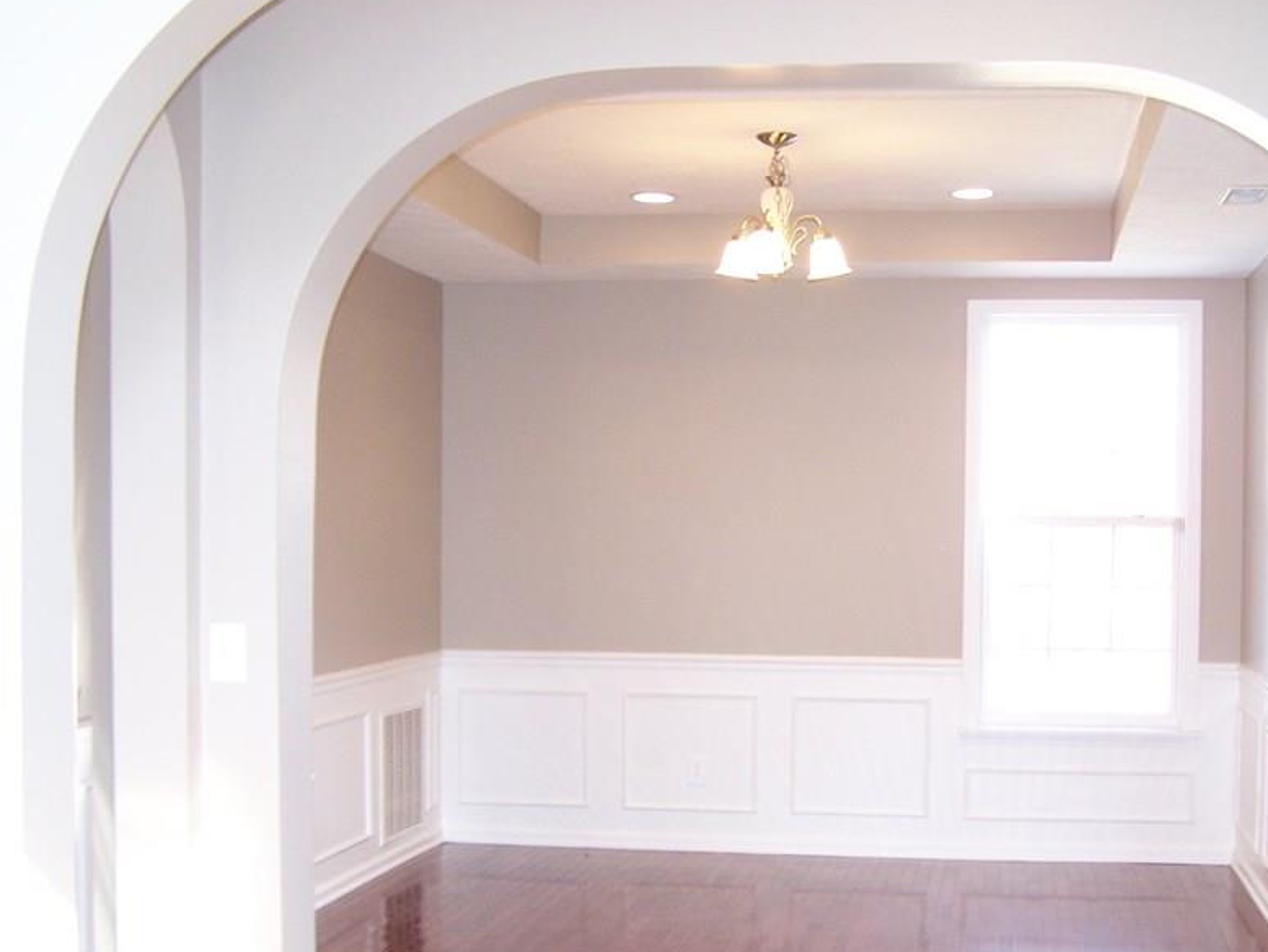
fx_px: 1832
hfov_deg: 38.0
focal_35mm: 50
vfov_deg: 29.0
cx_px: 784
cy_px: 606
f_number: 2.8
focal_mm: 6.3
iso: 140
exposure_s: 1/30
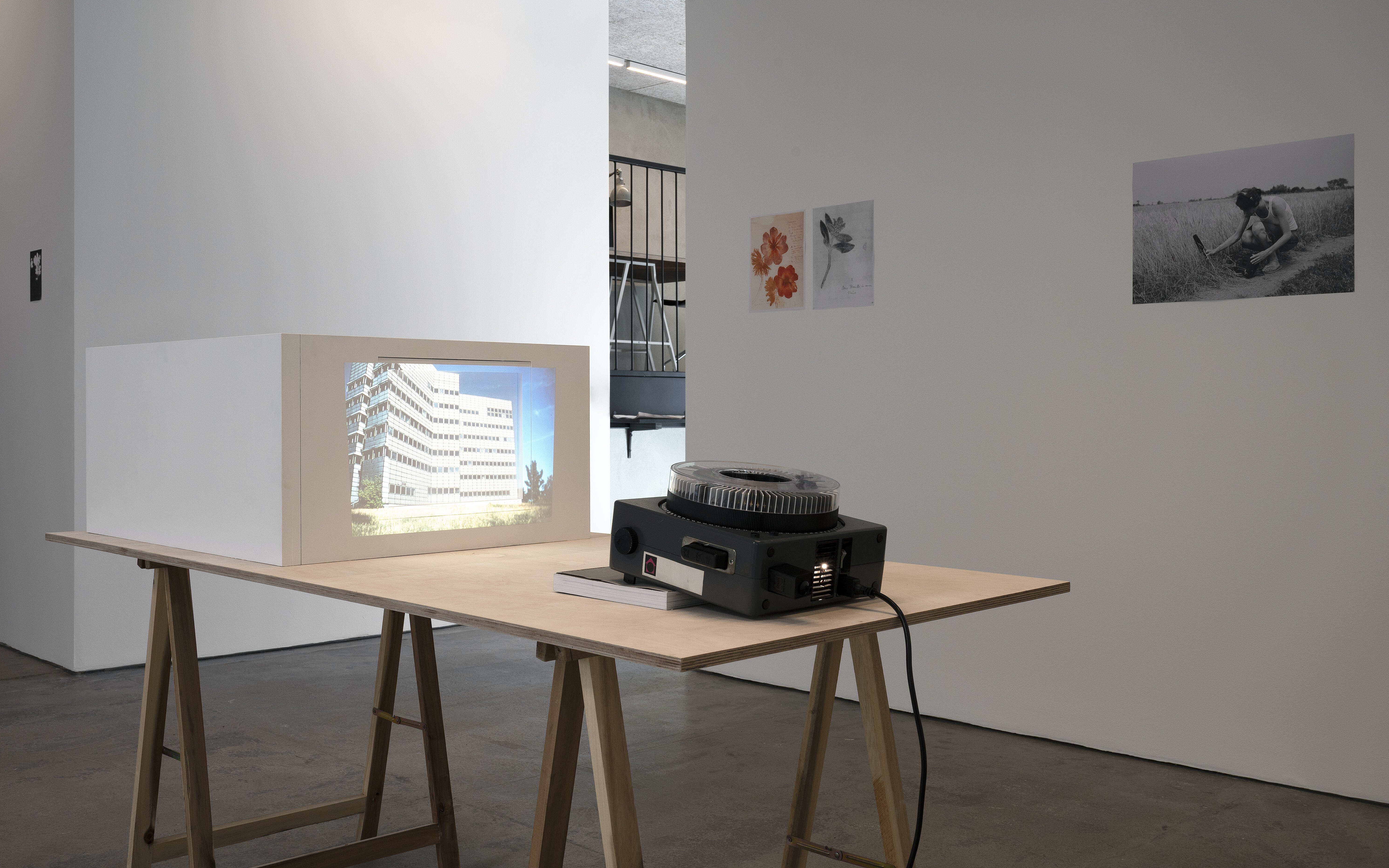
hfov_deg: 56.7
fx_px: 1287
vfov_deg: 37.3
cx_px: 688
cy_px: 401
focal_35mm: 34
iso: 200
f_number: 11
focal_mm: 33
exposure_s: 1/2
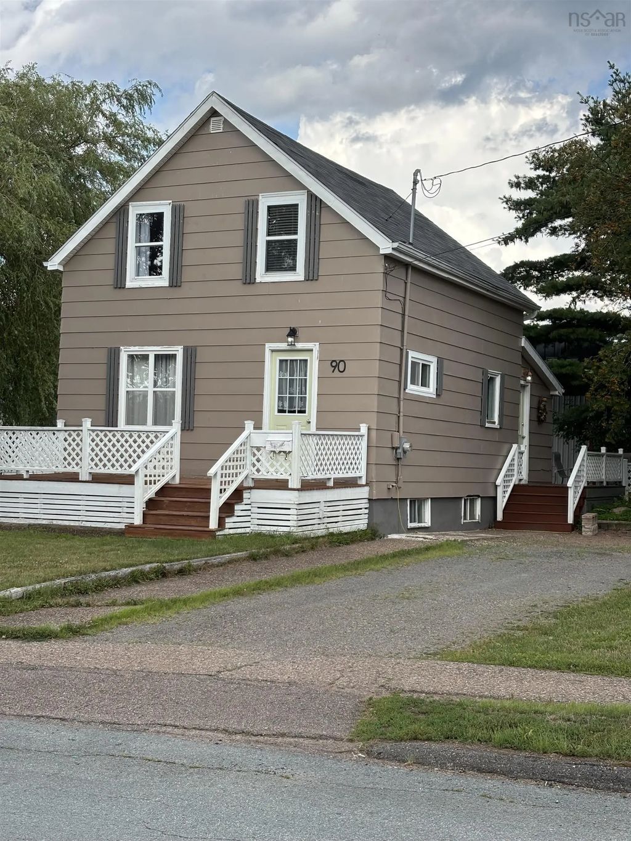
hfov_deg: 28.0
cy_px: 420
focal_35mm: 52
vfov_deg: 36.8
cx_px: 316
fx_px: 1264
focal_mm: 5.96
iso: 32
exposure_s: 1/1458
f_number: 1.6
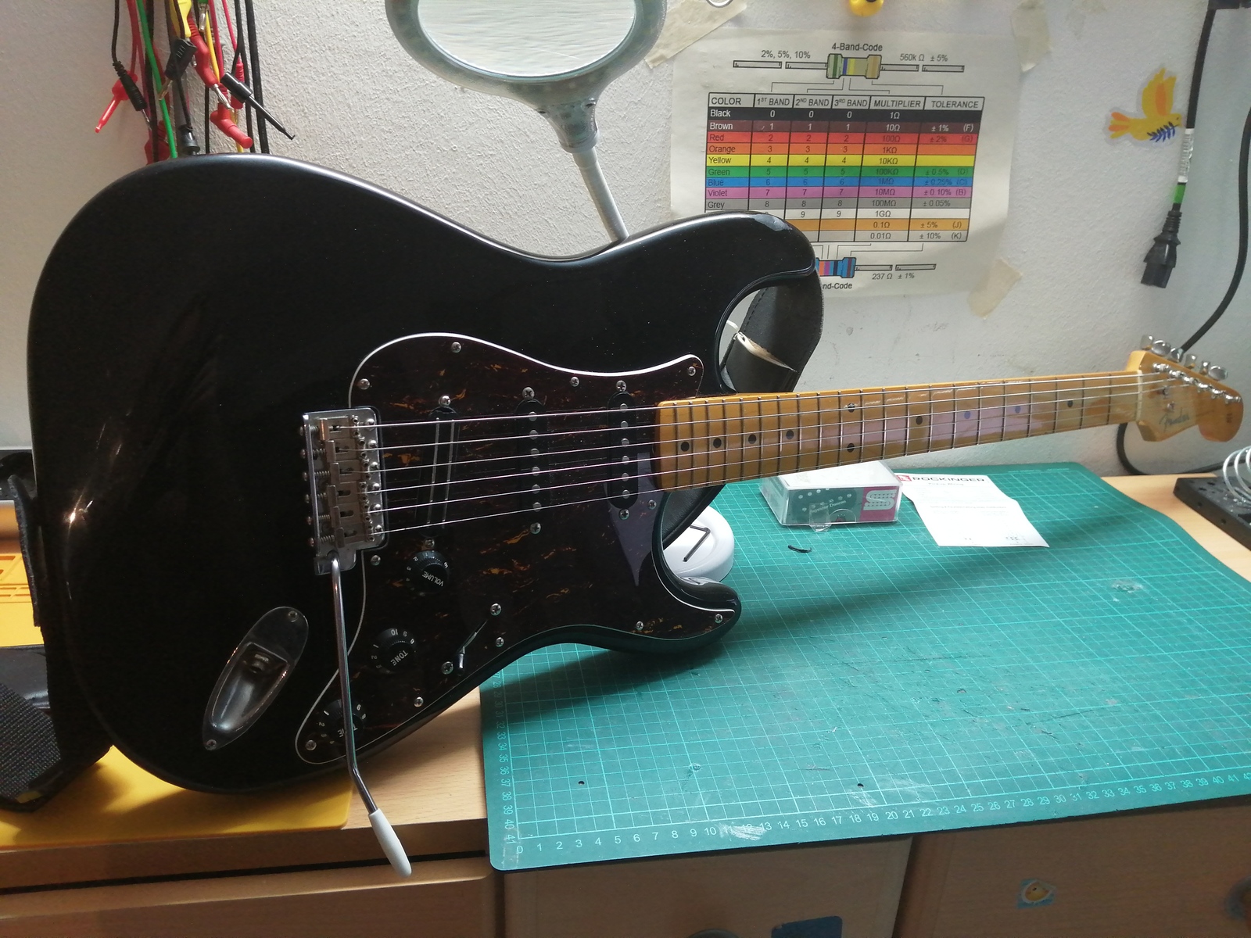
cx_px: 626
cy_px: 469
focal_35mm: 26
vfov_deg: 53.1
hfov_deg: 67.3
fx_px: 940
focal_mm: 3.46
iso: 80
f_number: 1.8
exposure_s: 1/33.3
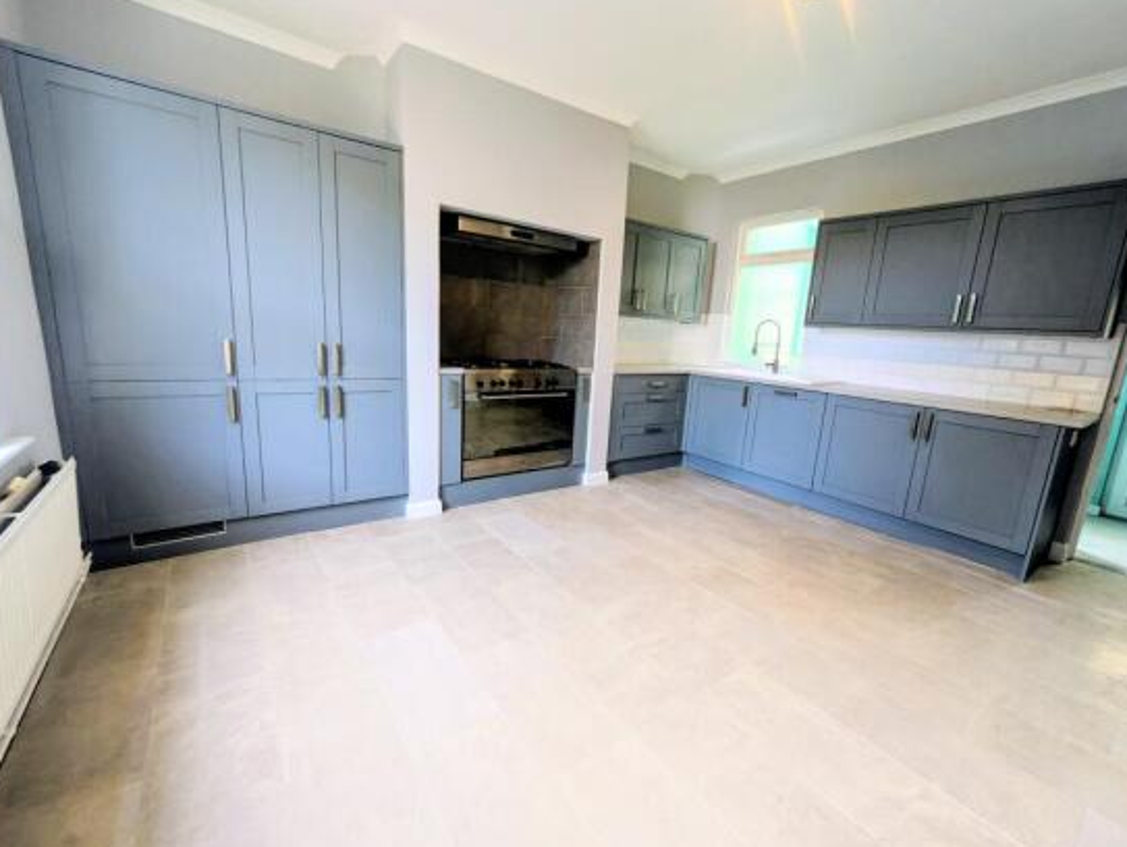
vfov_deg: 81.8
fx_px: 489
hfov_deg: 98.1
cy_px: 431
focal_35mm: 15
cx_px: 581
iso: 84
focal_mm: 1.83
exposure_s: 1/50
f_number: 2.2
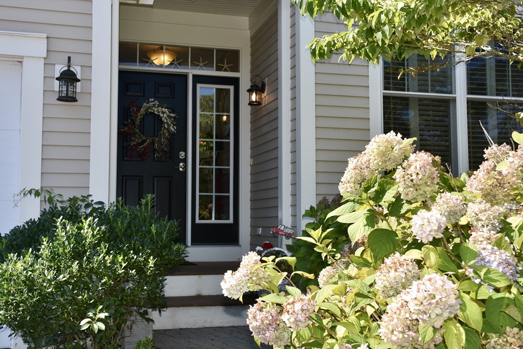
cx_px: 262
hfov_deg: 49.5
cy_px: 174
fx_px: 567
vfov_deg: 34.2
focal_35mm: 39
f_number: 5.6
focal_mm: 26
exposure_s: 1/250
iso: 100
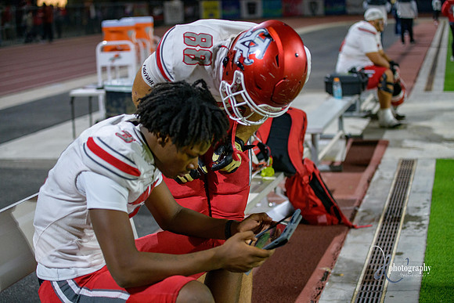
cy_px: 152
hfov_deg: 28.8
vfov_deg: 19.5
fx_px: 883
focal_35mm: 70
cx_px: 227
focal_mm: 70
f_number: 2.8
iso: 2000
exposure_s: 1/320
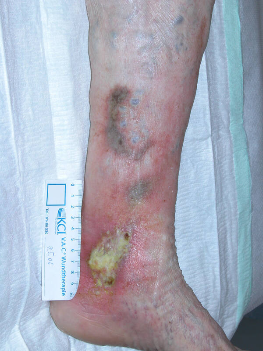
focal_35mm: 77
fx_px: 780
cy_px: 176
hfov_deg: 19.1
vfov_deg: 25.3
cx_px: 132
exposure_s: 1/125
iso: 100
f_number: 5.4
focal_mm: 19.9
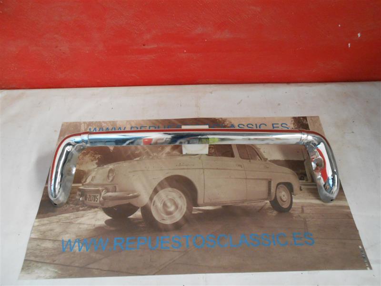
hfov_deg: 67.3
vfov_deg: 53.1
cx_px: 190
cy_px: 143
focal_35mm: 26
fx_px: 286
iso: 400
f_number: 3.5
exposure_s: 1/13
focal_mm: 4.6
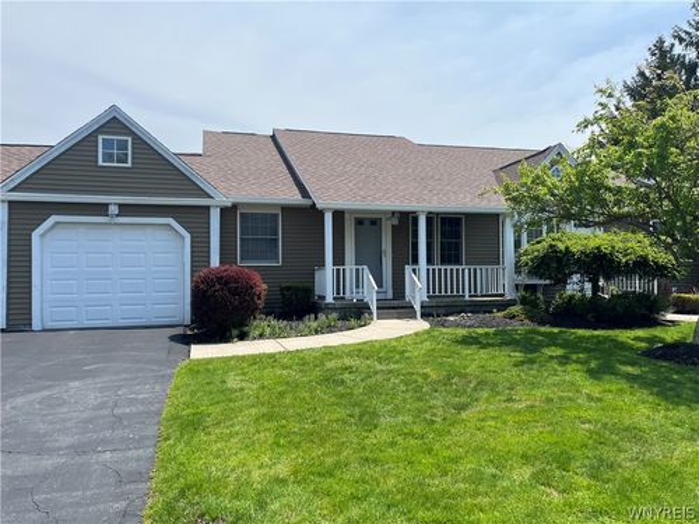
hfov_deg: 67.3
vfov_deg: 53.1
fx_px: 525
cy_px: 262
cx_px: 350
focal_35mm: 26
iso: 50
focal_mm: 5.1
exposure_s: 1/3623
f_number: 1.6
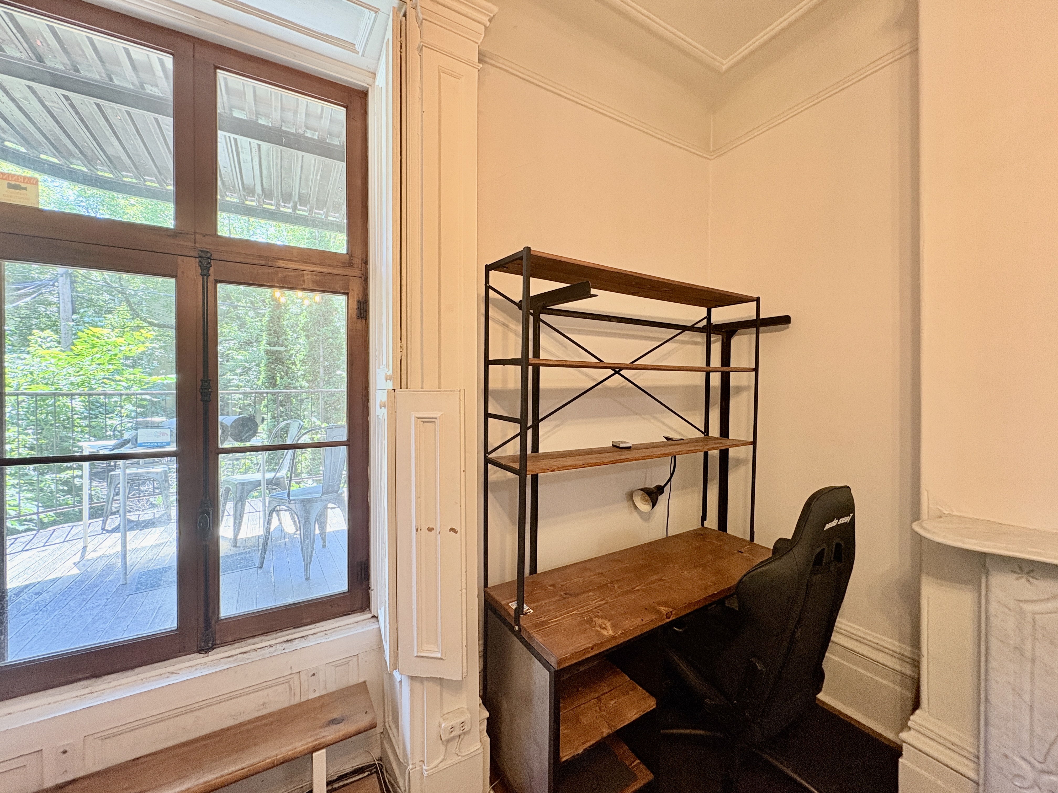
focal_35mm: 14
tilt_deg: +0.2
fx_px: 428
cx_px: 529
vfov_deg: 85.7
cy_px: 396
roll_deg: +0.9
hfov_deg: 102.1
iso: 250
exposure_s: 1/60
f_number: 2.2
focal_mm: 2.22
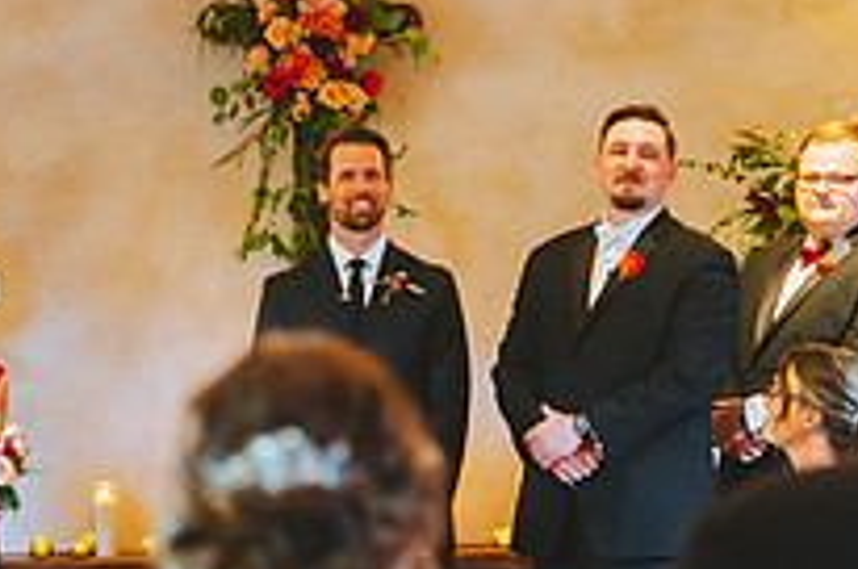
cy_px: 448
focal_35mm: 234
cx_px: 619
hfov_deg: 8.8
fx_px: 5568
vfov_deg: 5.8
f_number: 2.8
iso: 2500
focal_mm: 70
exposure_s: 1/125
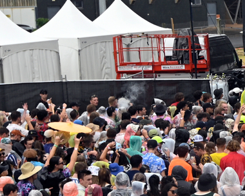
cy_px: 165
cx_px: 502
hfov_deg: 11.7
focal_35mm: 147
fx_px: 1066
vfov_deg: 10.5
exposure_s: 1/200
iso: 140
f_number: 6.3
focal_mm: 31
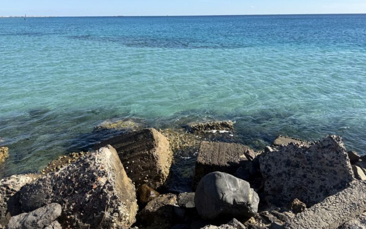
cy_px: 113
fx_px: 259
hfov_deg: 70.4
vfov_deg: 47.6
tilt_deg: -19.5
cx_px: 184
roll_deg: +0.8
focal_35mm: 26
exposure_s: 1/2703
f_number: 1.78
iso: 80
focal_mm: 6.76
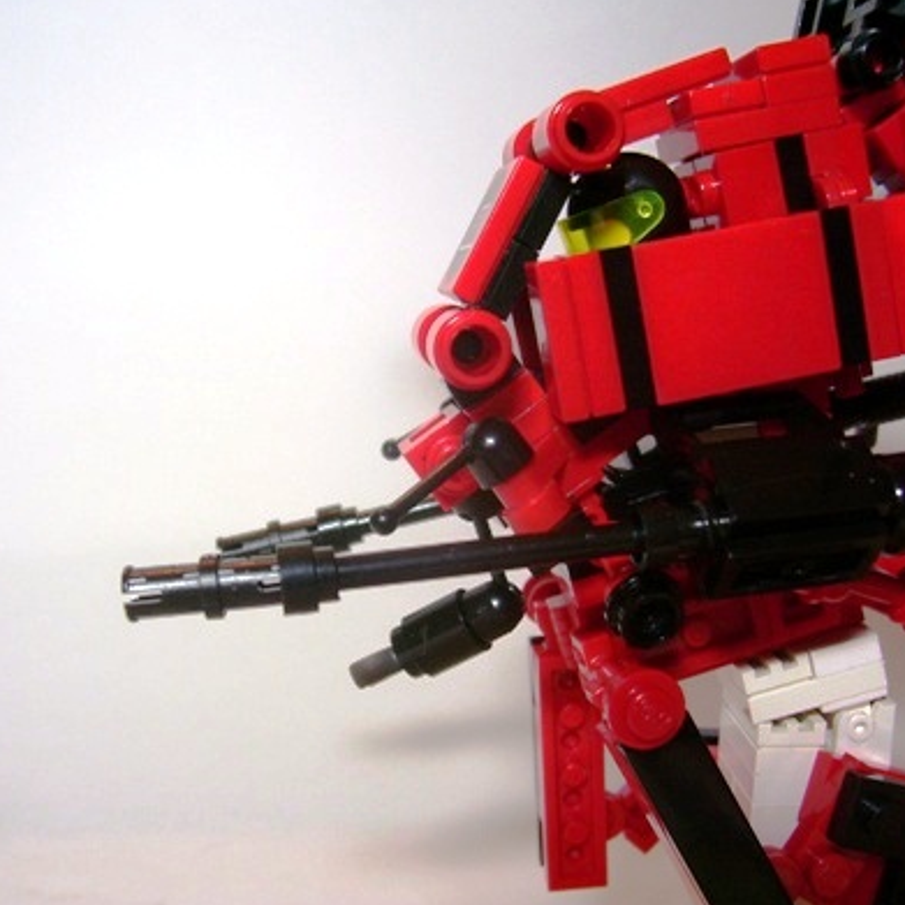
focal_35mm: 41
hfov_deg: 40.8
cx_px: 369
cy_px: 451
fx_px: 1213
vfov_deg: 40.9
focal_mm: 5.6
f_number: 2.7
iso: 100
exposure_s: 1/30
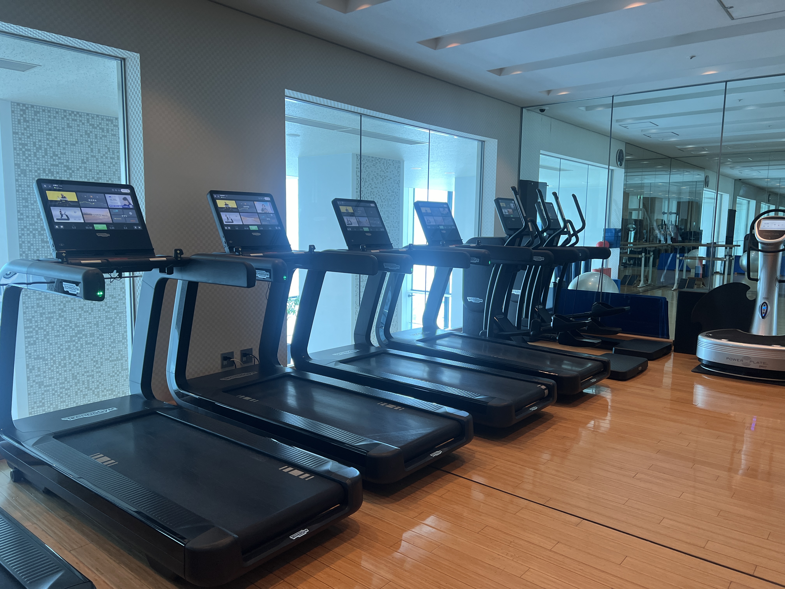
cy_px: 294
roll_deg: -1.0
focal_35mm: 26
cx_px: 392
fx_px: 590
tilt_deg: -6.4
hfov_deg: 67.3
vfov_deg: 53.1
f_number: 1.5
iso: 125
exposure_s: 1/100
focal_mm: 5.7
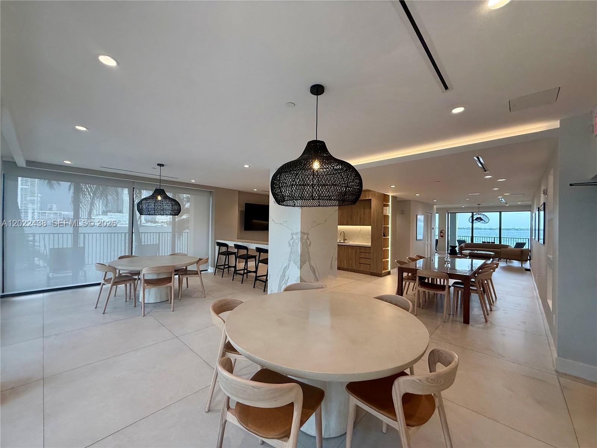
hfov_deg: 102.1
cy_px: 224
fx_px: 241
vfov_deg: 85.7
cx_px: 298
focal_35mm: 14
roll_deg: -0.4
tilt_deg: -2.0
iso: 100
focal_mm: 2.22
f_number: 2.2
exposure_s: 1/120
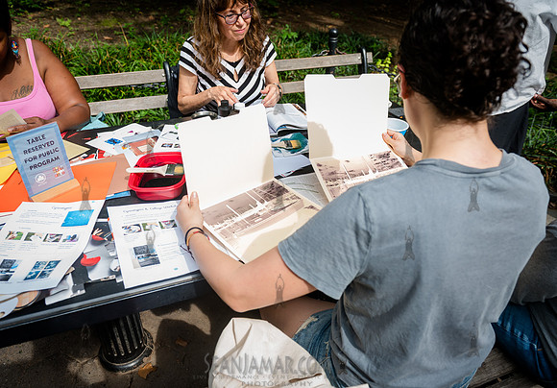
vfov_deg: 53.0
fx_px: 389
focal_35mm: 25
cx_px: 272
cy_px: 194
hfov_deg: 71.2
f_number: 4
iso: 320
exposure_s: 1/500
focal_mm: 24
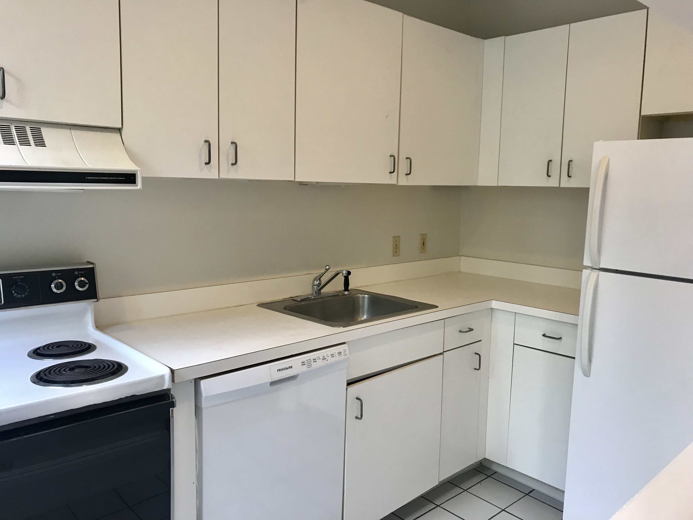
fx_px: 561
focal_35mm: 28
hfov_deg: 63.4
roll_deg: -0.2
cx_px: 346
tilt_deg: -6.2
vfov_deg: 49.7
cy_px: 260
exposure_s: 1/30
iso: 20
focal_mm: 3.99
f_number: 1.8
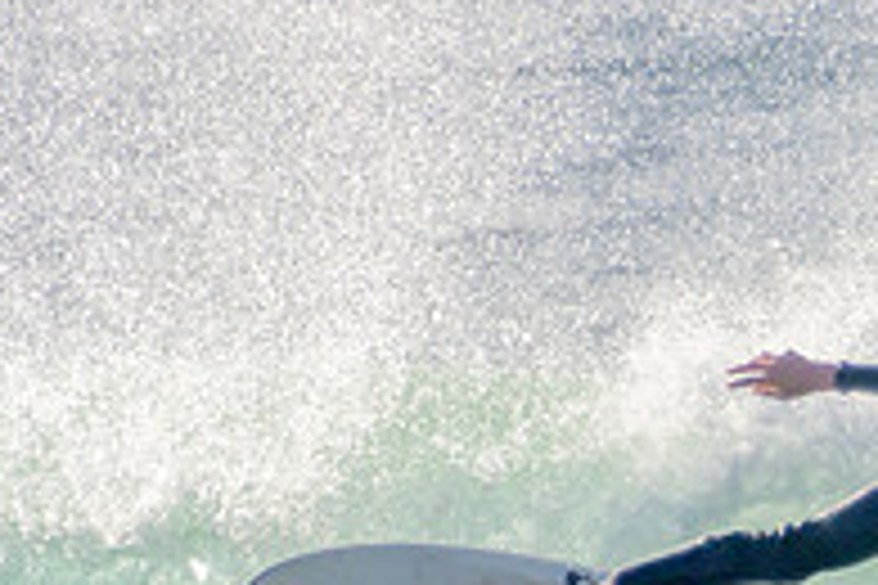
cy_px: 740
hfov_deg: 0.9
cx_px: 779
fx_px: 54529
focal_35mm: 2236
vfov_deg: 0.6
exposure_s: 1/2000
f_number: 11
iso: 800
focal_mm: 750
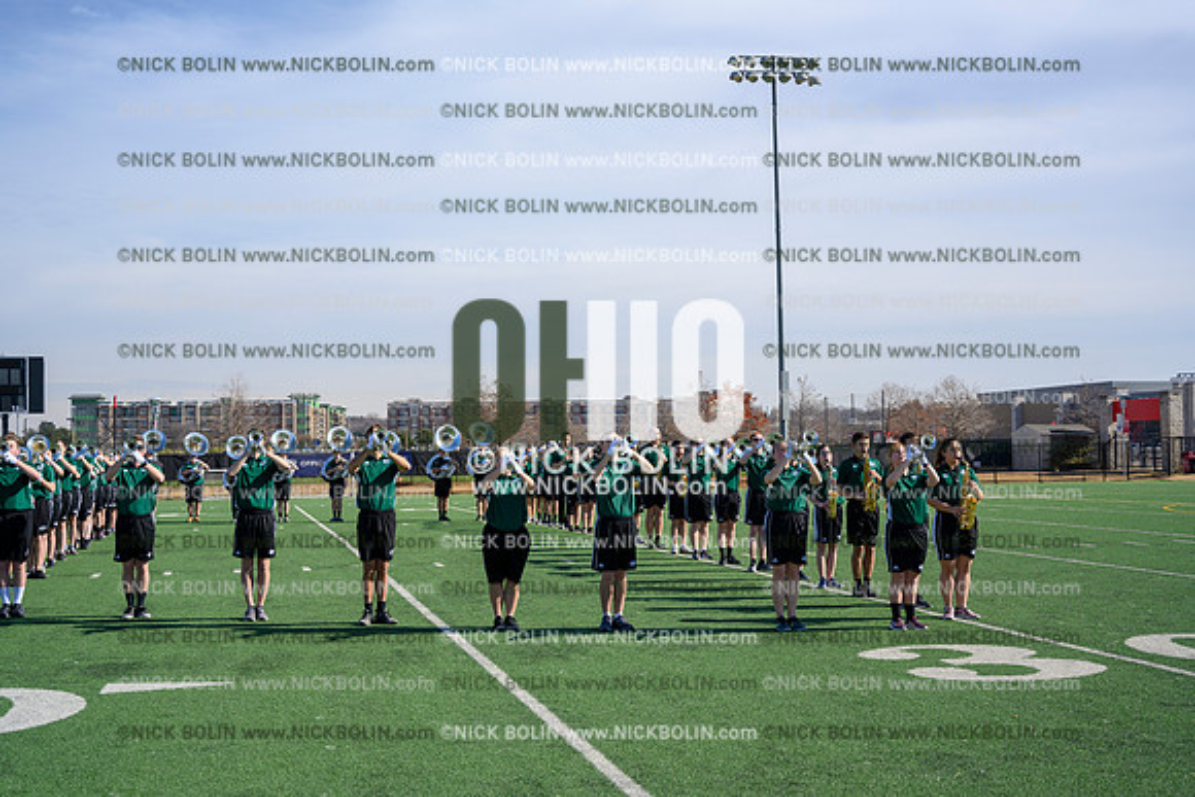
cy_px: 398
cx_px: 598
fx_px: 1394
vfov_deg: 31.9
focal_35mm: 42
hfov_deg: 46.4
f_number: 4
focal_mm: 42
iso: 125
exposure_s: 1/1600
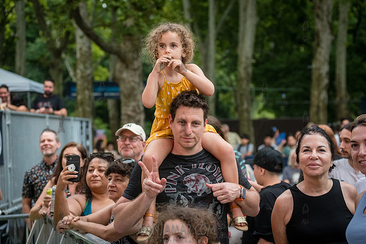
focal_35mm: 80
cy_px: 122
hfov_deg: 25.4
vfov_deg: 17.1
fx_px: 813
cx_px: 183
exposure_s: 1/320
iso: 2000
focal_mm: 80
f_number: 4
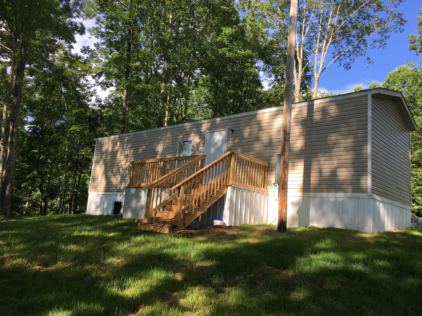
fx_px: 354
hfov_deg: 61.7
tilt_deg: +11.8
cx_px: 211
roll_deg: -4.3
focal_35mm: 29
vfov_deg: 48.2
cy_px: 158
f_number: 2.2
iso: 25
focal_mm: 4.15
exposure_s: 1/641
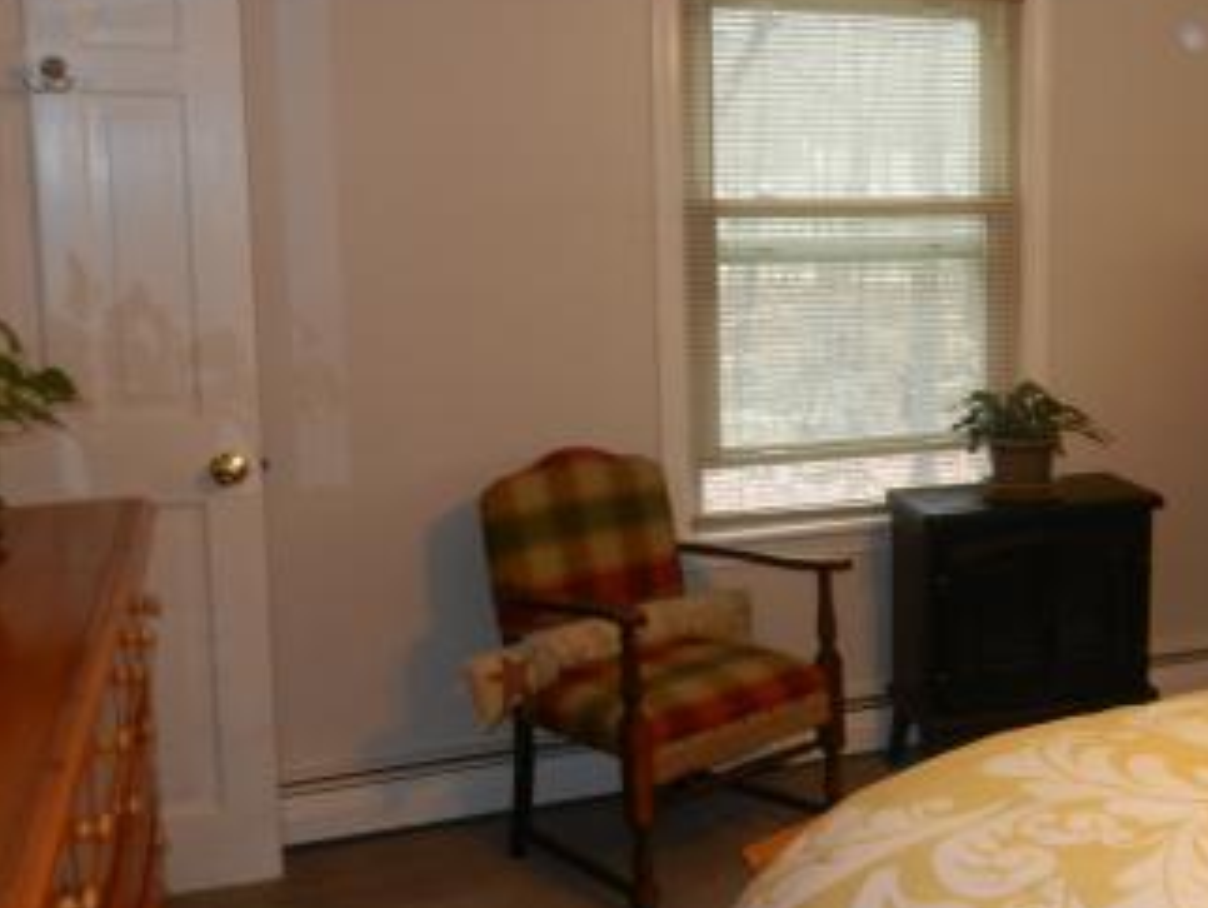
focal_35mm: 45
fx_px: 1572
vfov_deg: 32.1
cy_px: 341
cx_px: 1020
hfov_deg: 39.8
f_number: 3.5
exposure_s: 1/30
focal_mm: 4.5
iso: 200
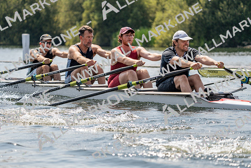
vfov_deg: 6.9
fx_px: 1395
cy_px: 84
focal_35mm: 200
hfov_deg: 10.3
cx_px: 126
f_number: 5.6
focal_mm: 200
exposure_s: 1/1600
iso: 160
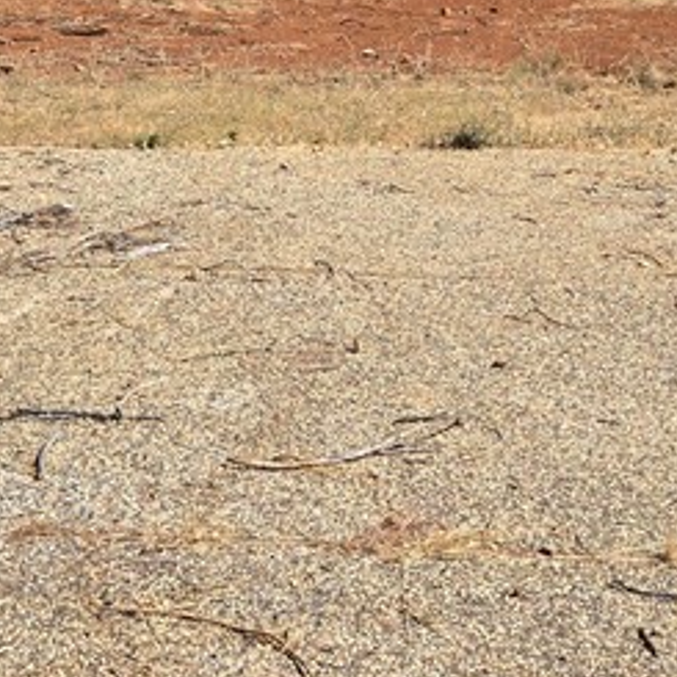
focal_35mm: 85
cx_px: 478
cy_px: -88
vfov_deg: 19.5
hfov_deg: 20.3
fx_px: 1881
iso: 25
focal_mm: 5.4
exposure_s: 1/1844
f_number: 1.8
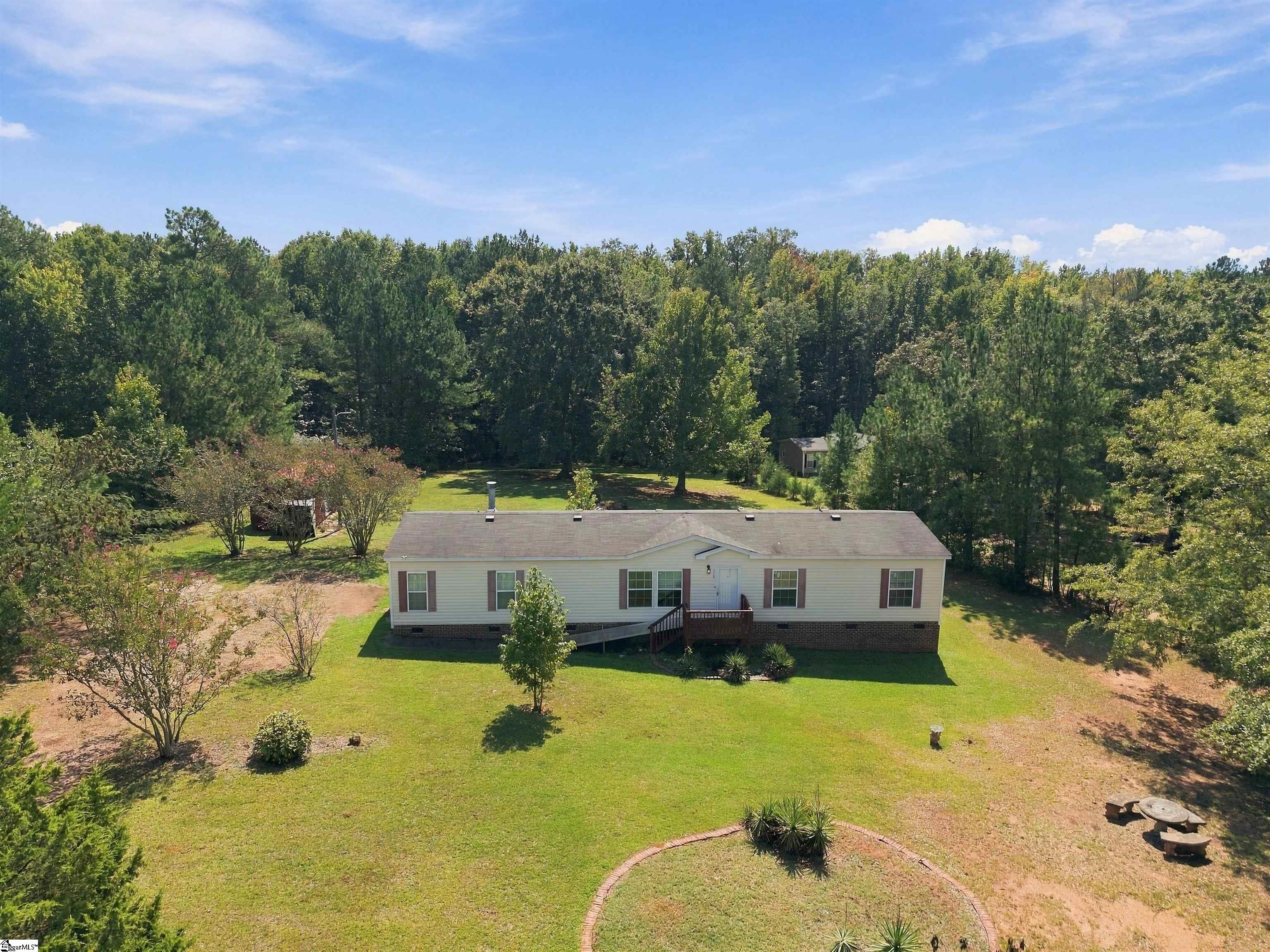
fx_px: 881
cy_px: 476
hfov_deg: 71.6
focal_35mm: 24
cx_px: 635
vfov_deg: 56.8
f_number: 1.8
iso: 400
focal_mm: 8.7
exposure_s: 1/8000
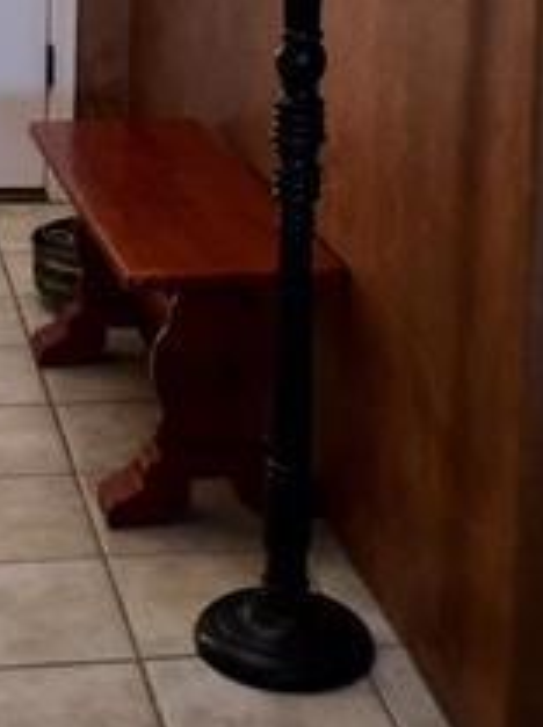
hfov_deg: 16.4
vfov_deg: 21.0
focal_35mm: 89
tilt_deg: -7.5
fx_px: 1867
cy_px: -66
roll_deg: -0.5
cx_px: 73
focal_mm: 4.15
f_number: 2.2
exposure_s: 1/30
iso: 100
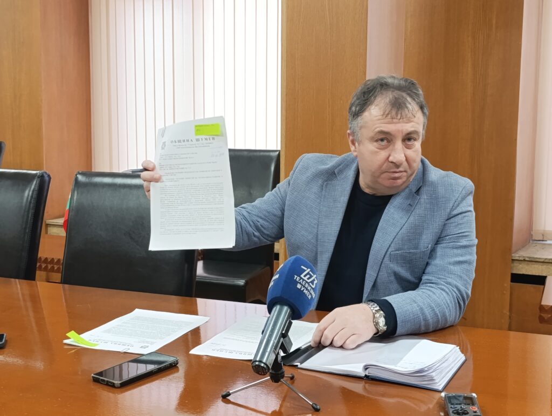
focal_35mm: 23
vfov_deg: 59.0
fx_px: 367
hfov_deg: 73.8
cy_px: 208
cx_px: 276
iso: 800
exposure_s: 1/100
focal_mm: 6.14
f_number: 1.6
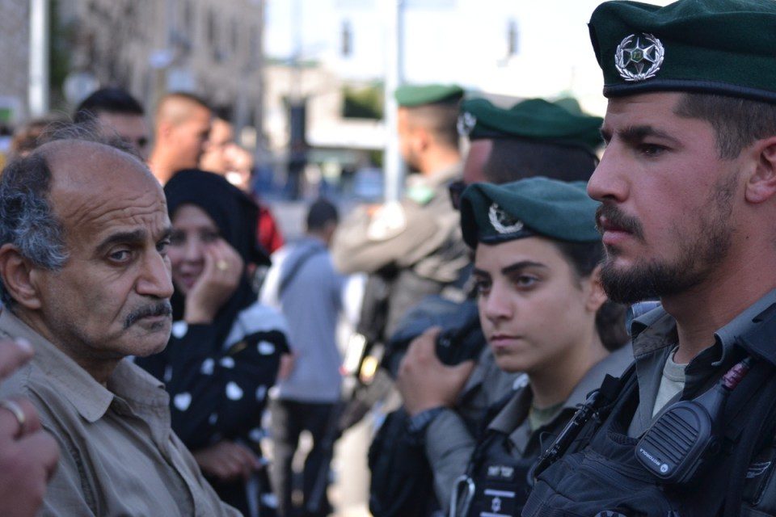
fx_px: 1778
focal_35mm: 82
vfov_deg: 16.6
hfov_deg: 24.6
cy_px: 258
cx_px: 388
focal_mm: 55
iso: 800
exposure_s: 1/1600
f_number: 4.5
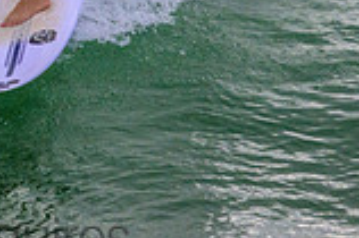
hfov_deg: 0.7
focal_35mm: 2948
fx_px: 29367
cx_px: -47
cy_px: -140
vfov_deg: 0.5
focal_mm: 800
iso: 1100
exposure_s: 1/2000
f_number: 11
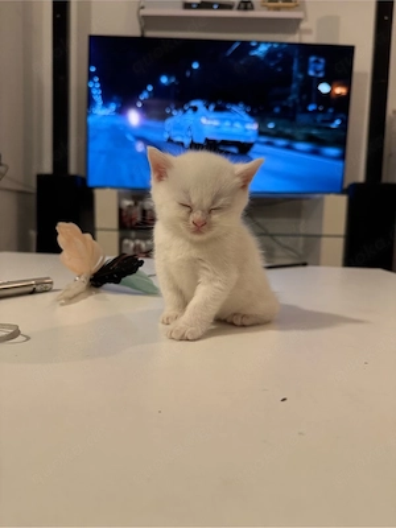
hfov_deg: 56.8
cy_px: 264
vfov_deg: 71.6
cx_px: 198
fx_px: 366
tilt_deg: -5.9
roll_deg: -2.4
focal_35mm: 24
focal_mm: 6.76
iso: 250
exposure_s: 1/50
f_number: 1.78
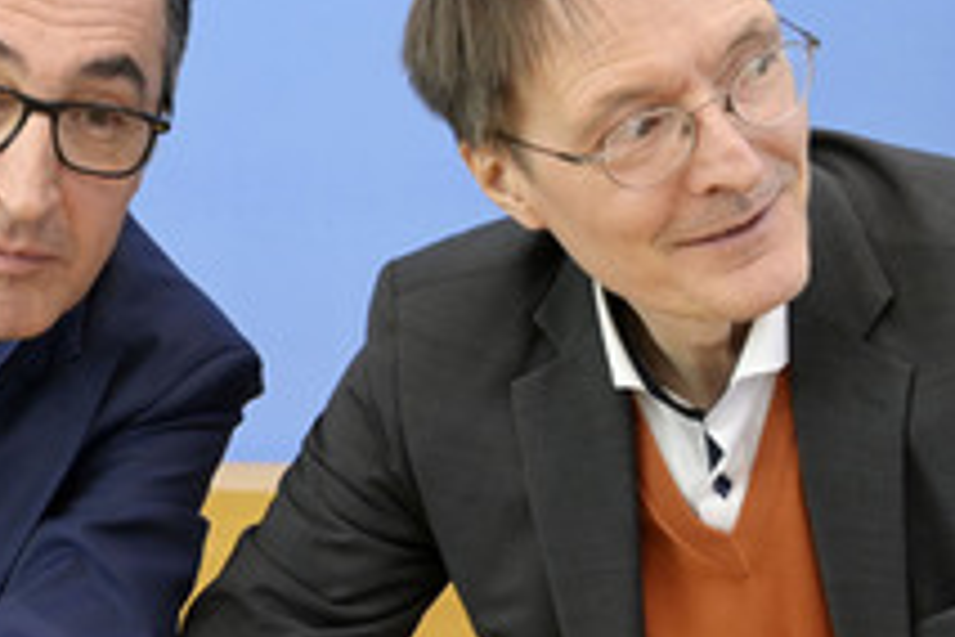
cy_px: 354
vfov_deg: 14.7
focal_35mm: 93
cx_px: 231
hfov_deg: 21.7
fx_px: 2467
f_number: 5
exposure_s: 1/640
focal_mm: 44
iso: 3200
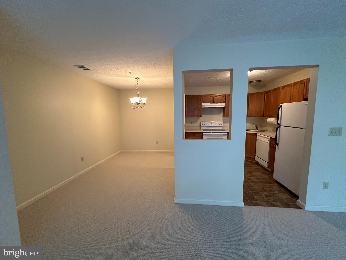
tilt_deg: -5.2
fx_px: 140
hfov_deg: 102.1
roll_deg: +0.4
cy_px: 130
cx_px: 173
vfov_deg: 85.7
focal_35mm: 14
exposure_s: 1/60
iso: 320
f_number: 2.2
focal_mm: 2.22
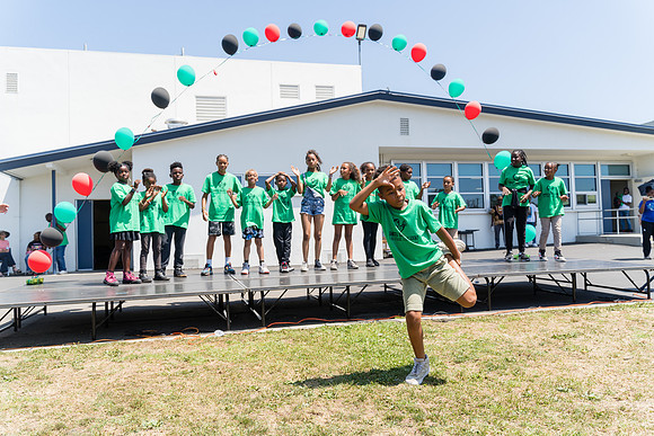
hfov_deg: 65.5
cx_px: 327
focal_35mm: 28
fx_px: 509
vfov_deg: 46.4
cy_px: 218
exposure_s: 1/640
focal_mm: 28
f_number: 4
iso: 100
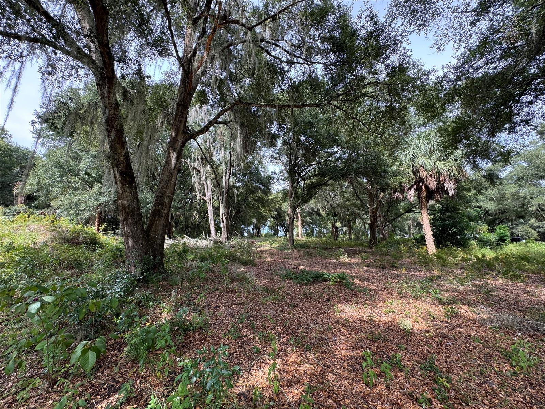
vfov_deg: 85.7
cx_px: 272
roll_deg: -0.3
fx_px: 220
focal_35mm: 14
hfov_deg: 102.1
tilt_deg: +8.6
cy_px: 204
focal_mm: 2.22
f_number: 2.2
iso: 40
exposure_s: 1/167
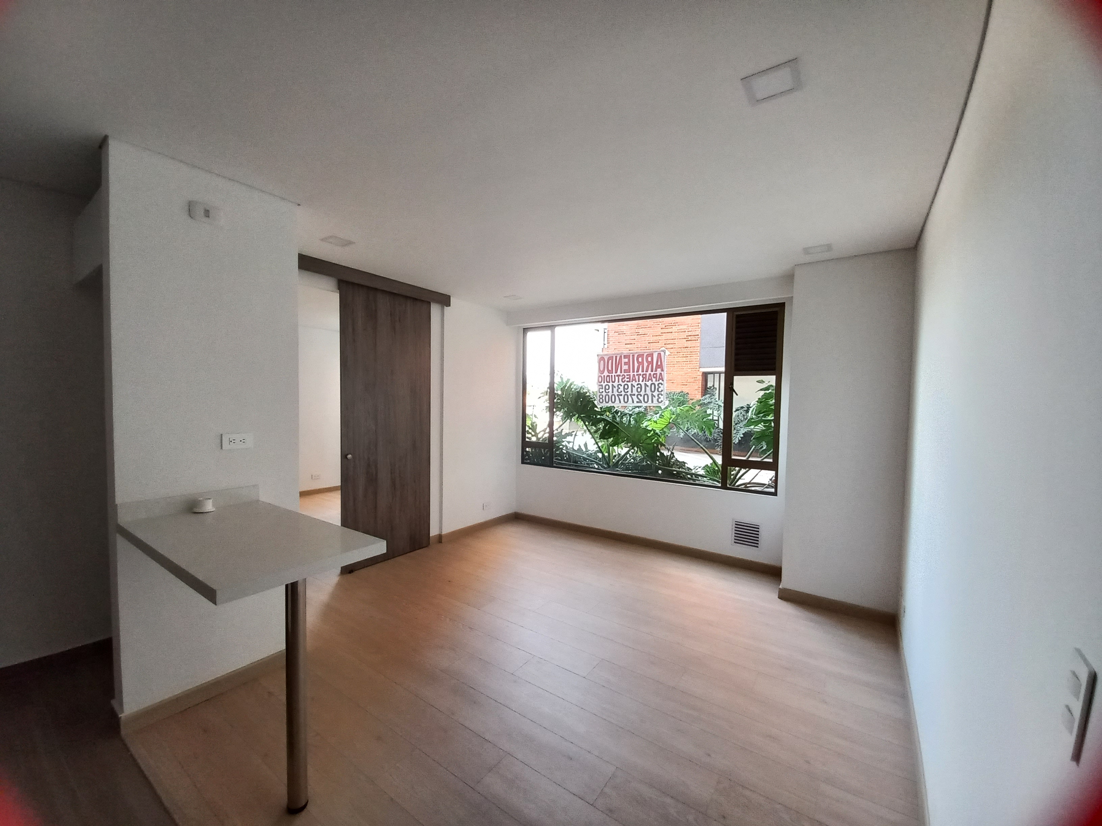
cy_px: 413
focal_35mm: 13
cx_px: 551
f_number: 2.2
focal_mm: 1.42
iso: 125
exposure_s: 1/39
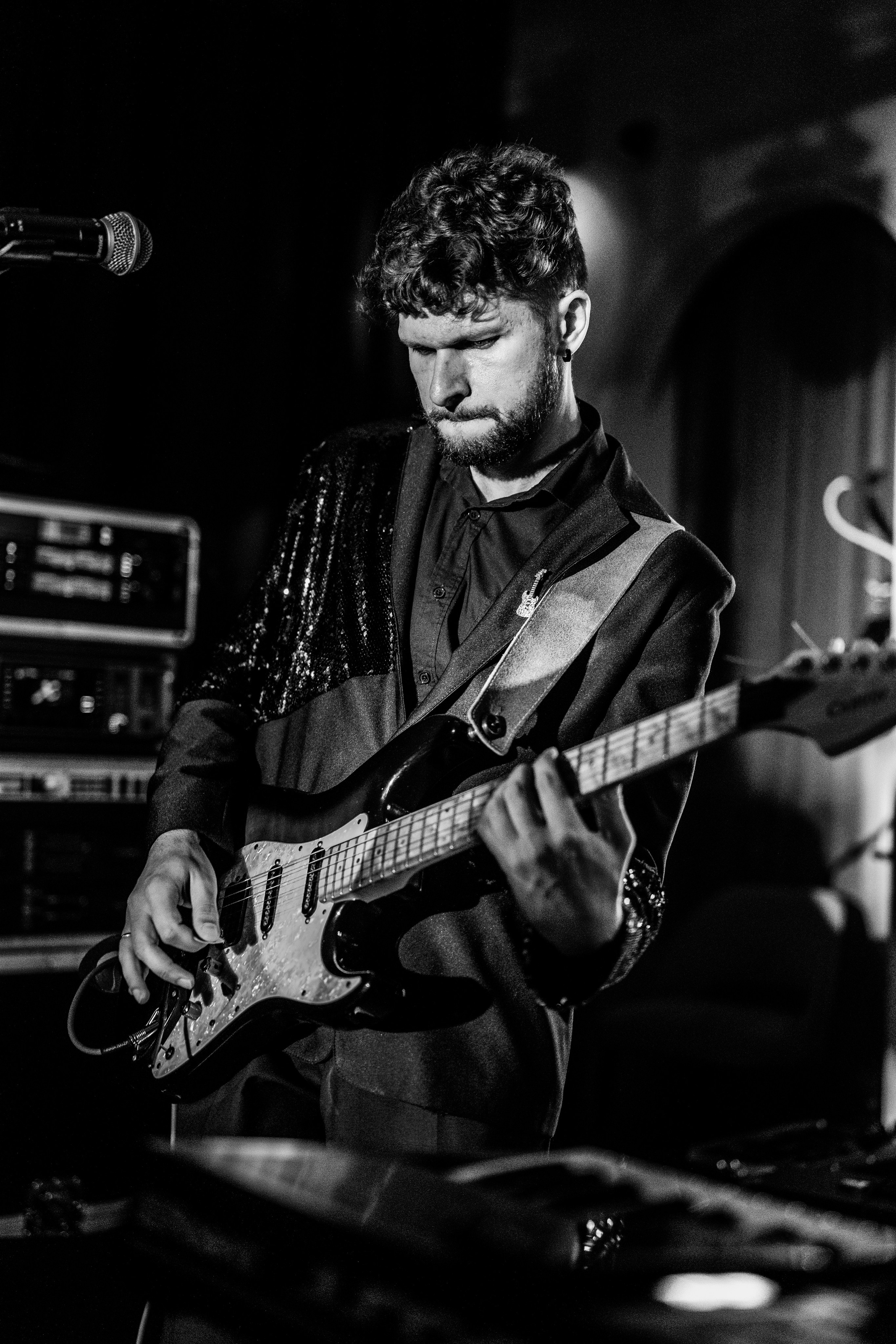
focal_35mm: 50
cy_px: 672
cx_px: 448
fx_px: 1867
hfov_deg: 27.0
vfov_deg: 39.6
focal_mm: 50
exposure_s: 1/250
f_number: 2
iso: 4000
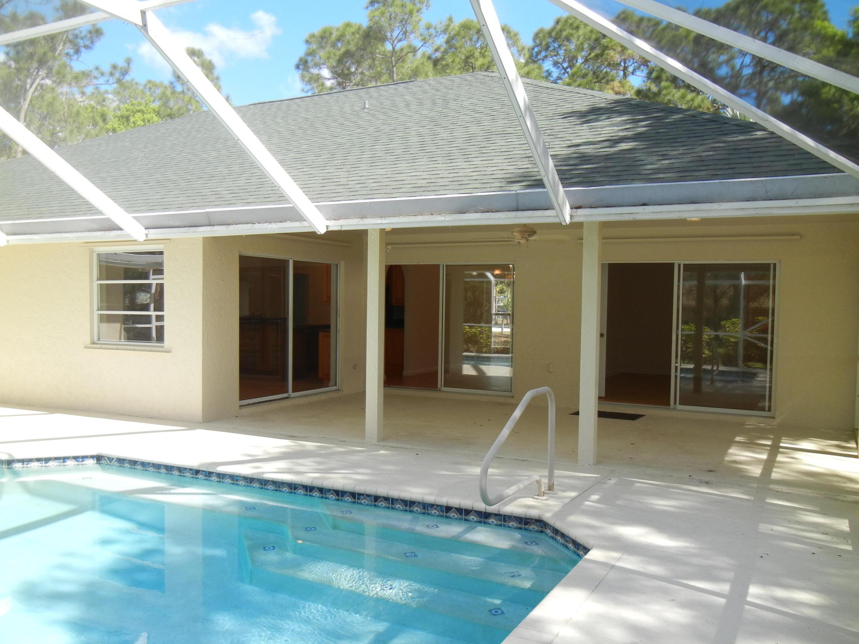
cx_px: 437
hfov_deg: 58.4
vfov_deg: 45.4
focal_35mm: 31
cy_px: 328
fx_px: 769
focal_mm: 5.4
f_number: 3.5
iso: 160
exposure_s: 1/395
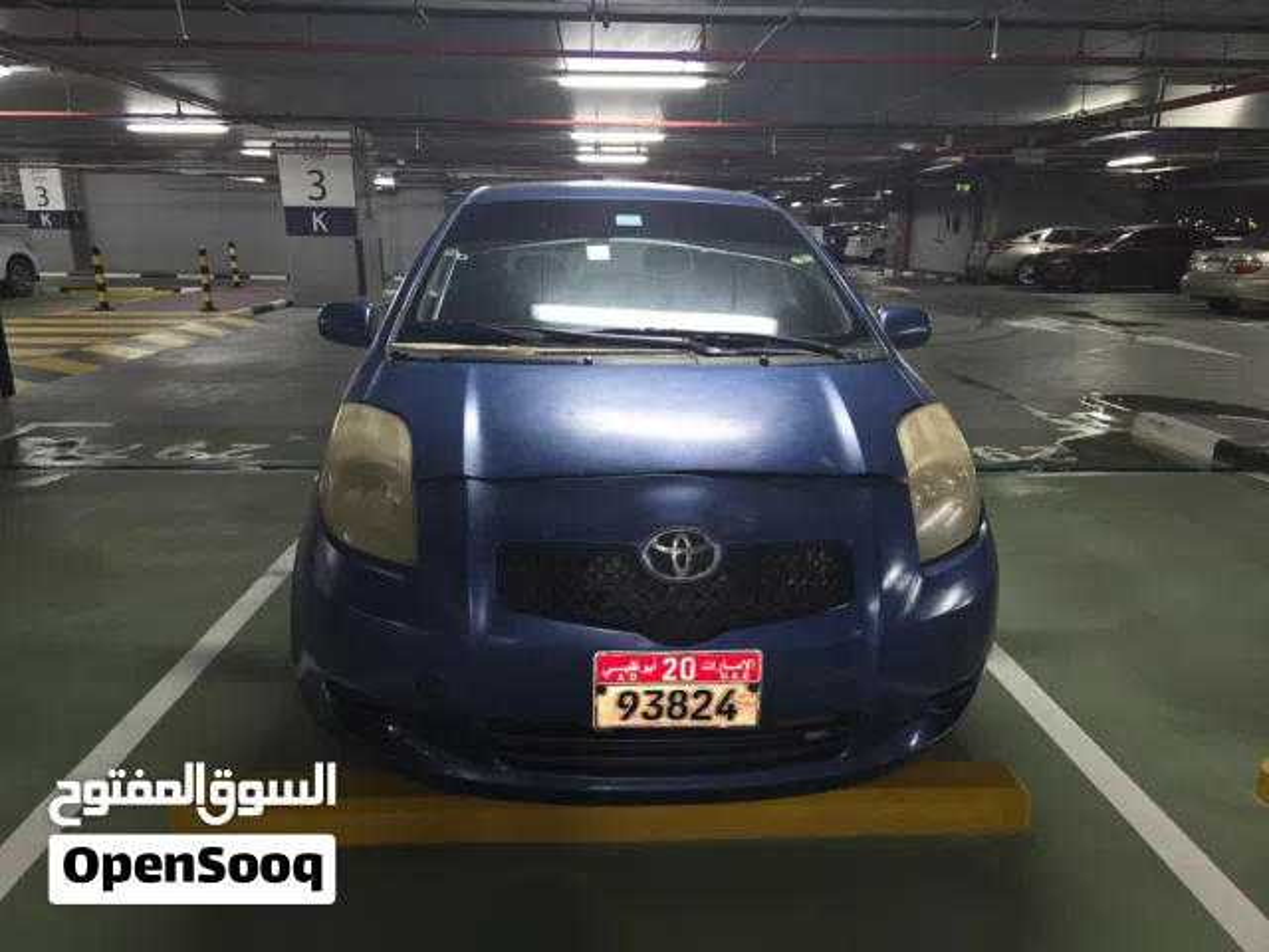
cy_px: 476
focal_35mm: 23
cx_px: 634
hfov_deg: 73.9
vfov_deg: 58.9
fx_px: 843
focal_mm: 6.3
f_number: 1.7
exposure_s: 1/20
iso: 1250
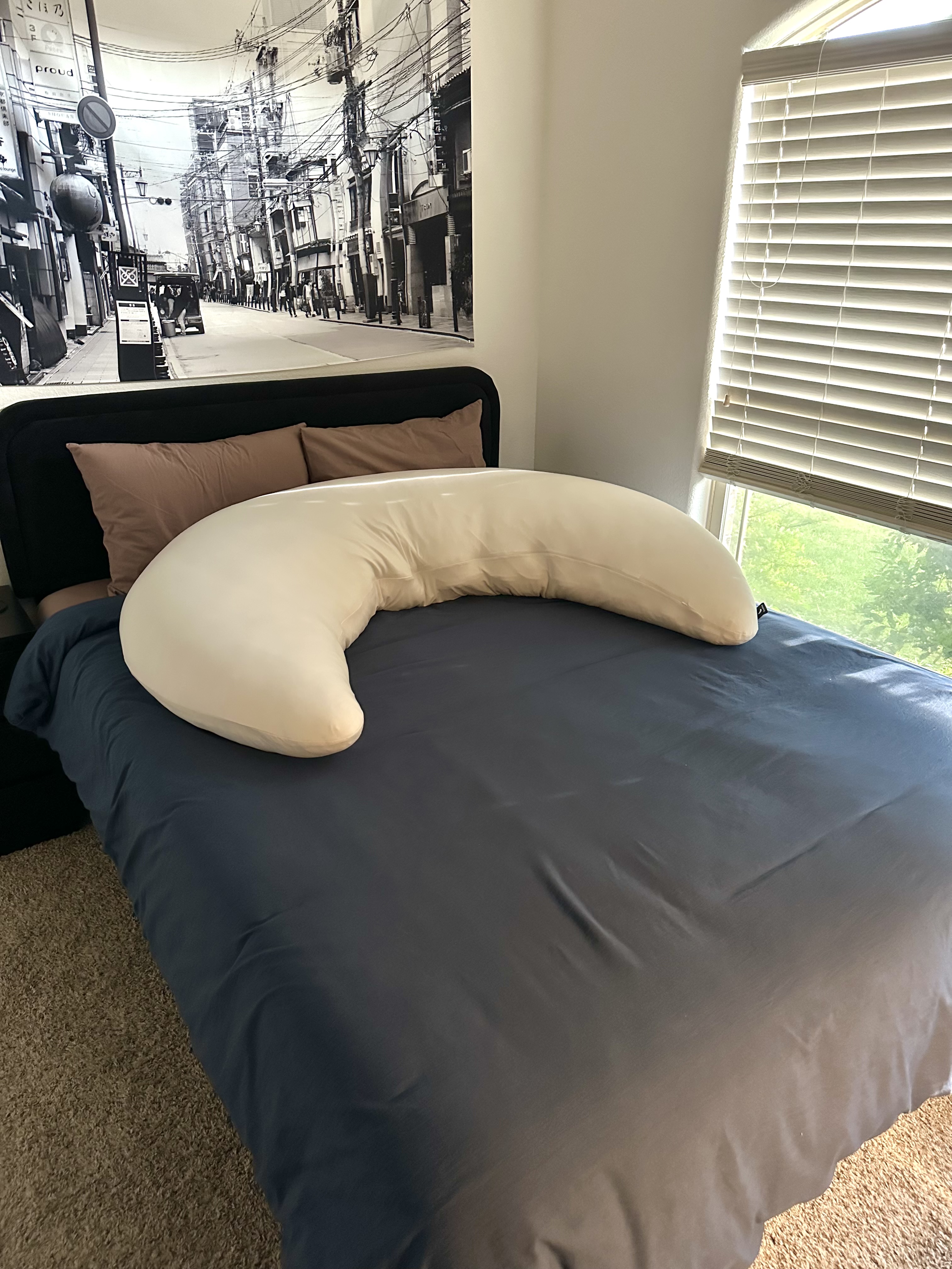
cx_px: 476
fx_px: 880
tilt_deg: -23.8
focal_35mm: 24
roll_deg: -1.8
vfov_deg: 71.6
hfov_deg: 56.8
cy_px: 634
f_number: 1.78
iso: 800
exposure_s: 1/30
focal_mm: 6.86
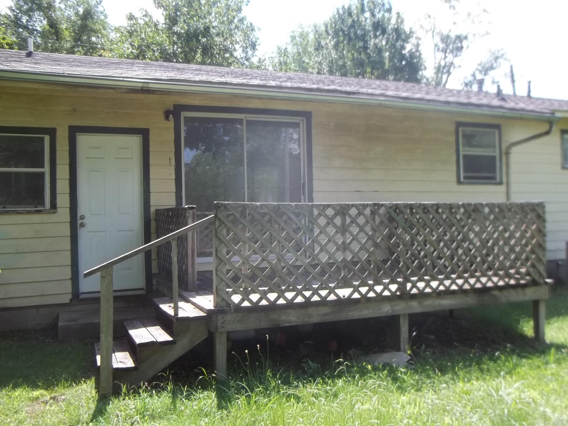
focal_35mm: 33
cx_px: 284
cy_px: 213
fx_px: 541
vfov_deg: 42.9
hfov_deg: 55.4
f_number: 3.3
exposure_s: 1/200
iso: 64
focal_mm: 5.9
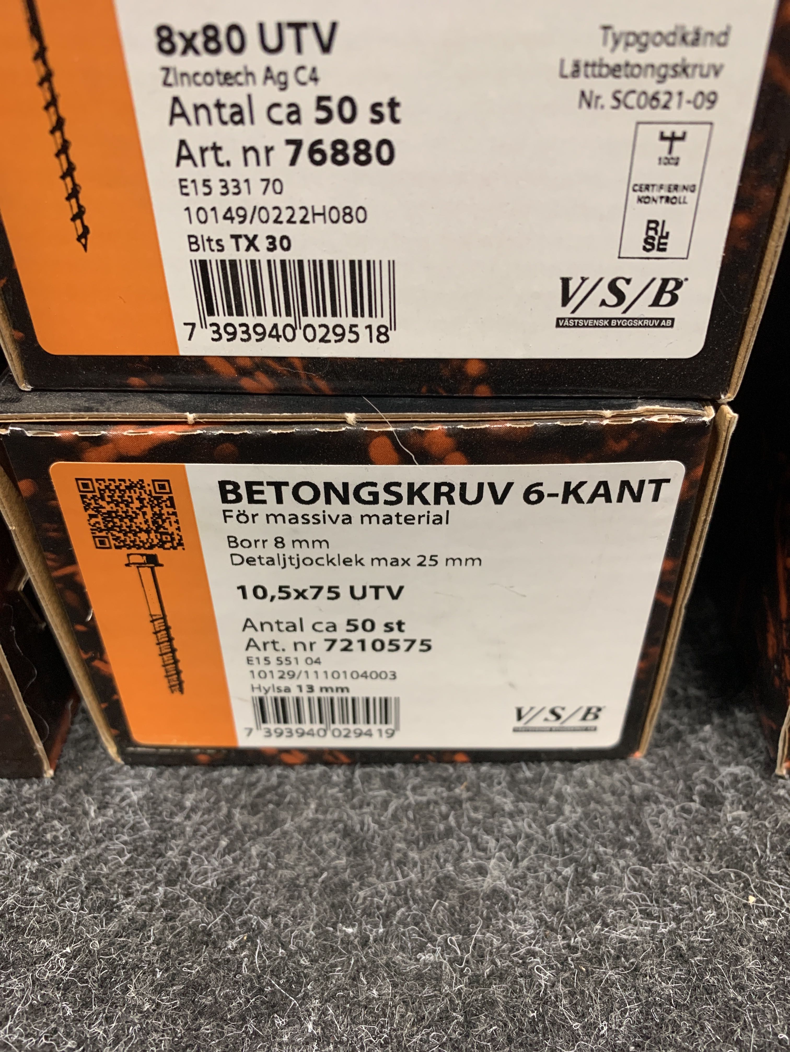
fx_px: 791
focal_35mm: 26
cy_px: 526
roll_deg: +2.1
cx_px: 395
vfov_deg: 67.3
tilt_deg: -38.0
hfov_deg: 53.1
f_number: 1.8
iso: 200
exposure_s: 1/60
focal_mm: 4.25
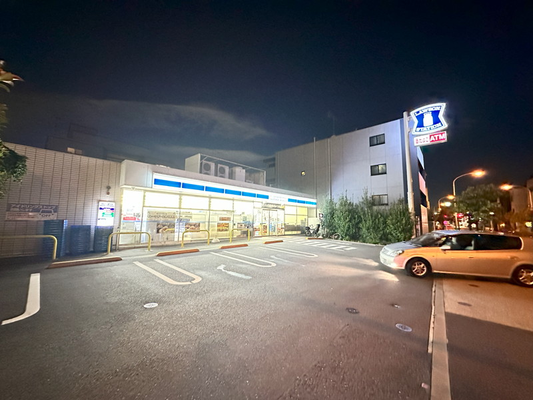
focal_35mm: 14
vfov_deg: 85.7
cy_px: 200
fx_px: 216
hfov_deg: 102.1
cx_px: 266
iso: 2000
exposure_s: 1/25
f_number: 2.2
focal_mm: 2.22
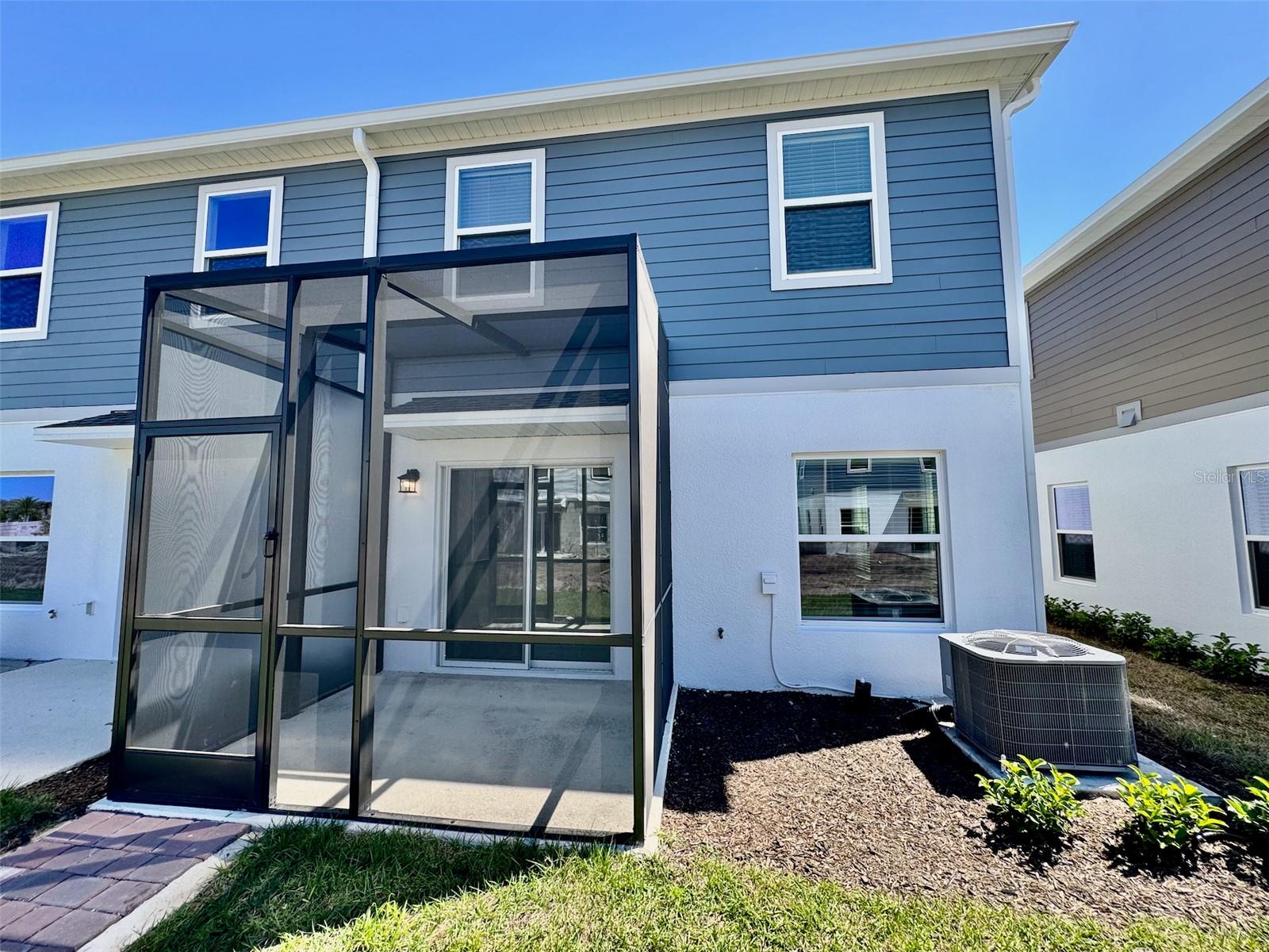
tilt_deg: +5.1
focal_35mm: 14
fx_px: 513
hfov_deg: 102.1
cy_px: 476
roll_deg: +0.1
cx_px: 634
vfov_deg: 85.7
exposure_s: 1/488
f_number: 2.2
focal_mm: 2.22
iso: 40
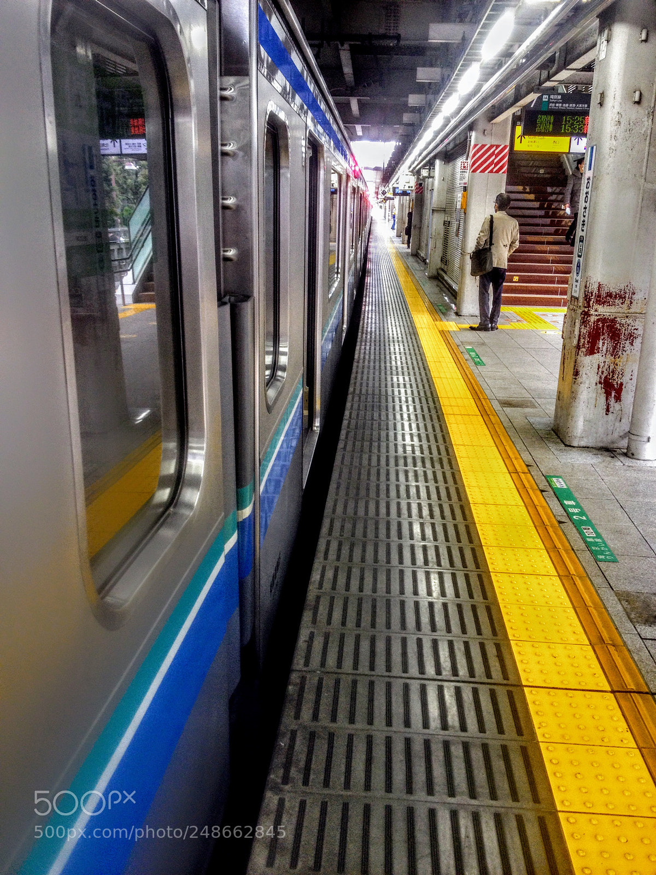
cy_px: 438
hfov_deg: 40.7
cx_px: 328
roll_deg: -1.2
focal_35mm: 35
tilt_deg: -17.6
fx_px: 884
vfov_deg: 52.6
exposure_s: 1/30
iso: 50
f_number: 2.4
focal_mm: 4.28
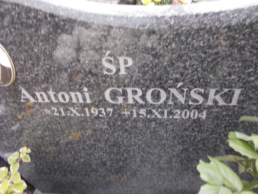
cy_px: 97
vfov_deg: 53.1
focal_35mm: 26
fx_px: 194
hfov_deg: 67.3
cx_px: 129
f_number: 3.2
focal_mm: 4.6
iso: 80
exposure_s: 1/25
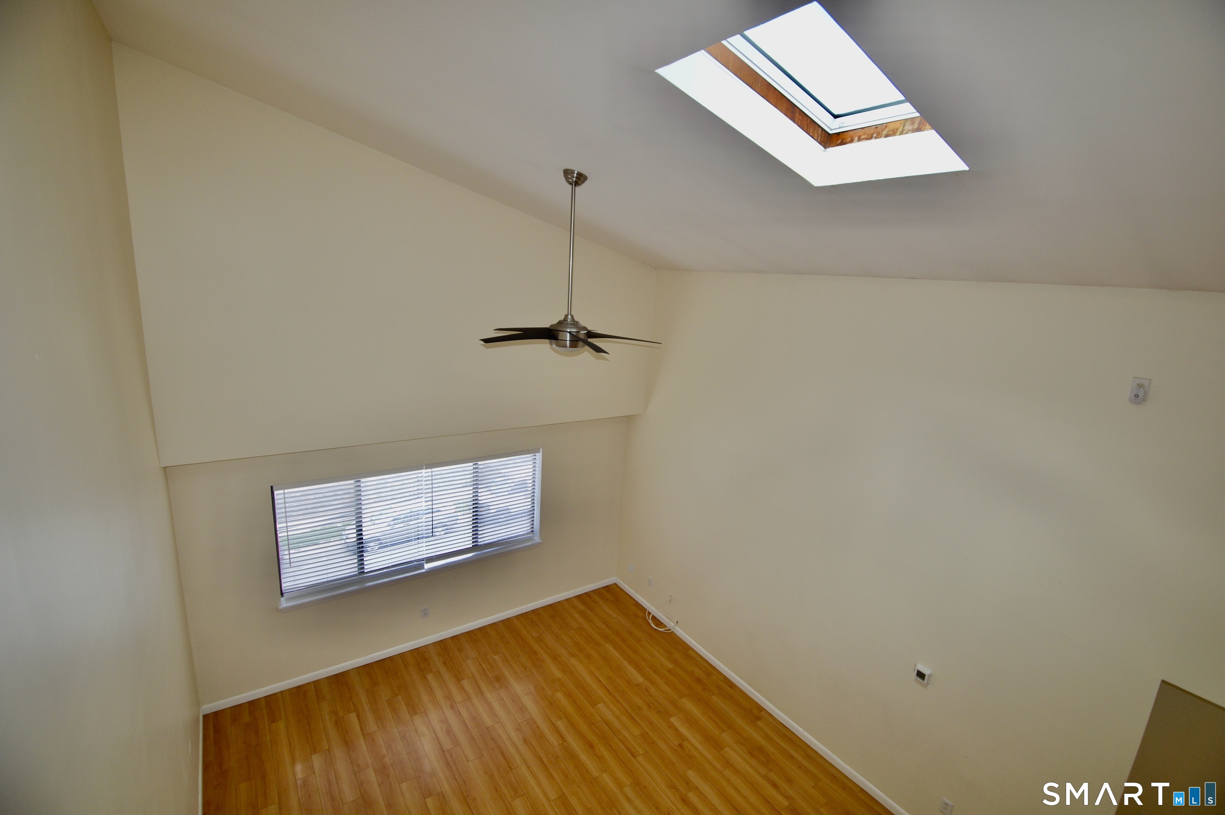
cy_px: 408
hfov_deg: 100.4
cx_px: 612
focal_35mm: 15
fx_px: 510
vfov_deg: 77.2
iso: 200
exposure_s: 1/125
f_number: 4
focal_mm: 10
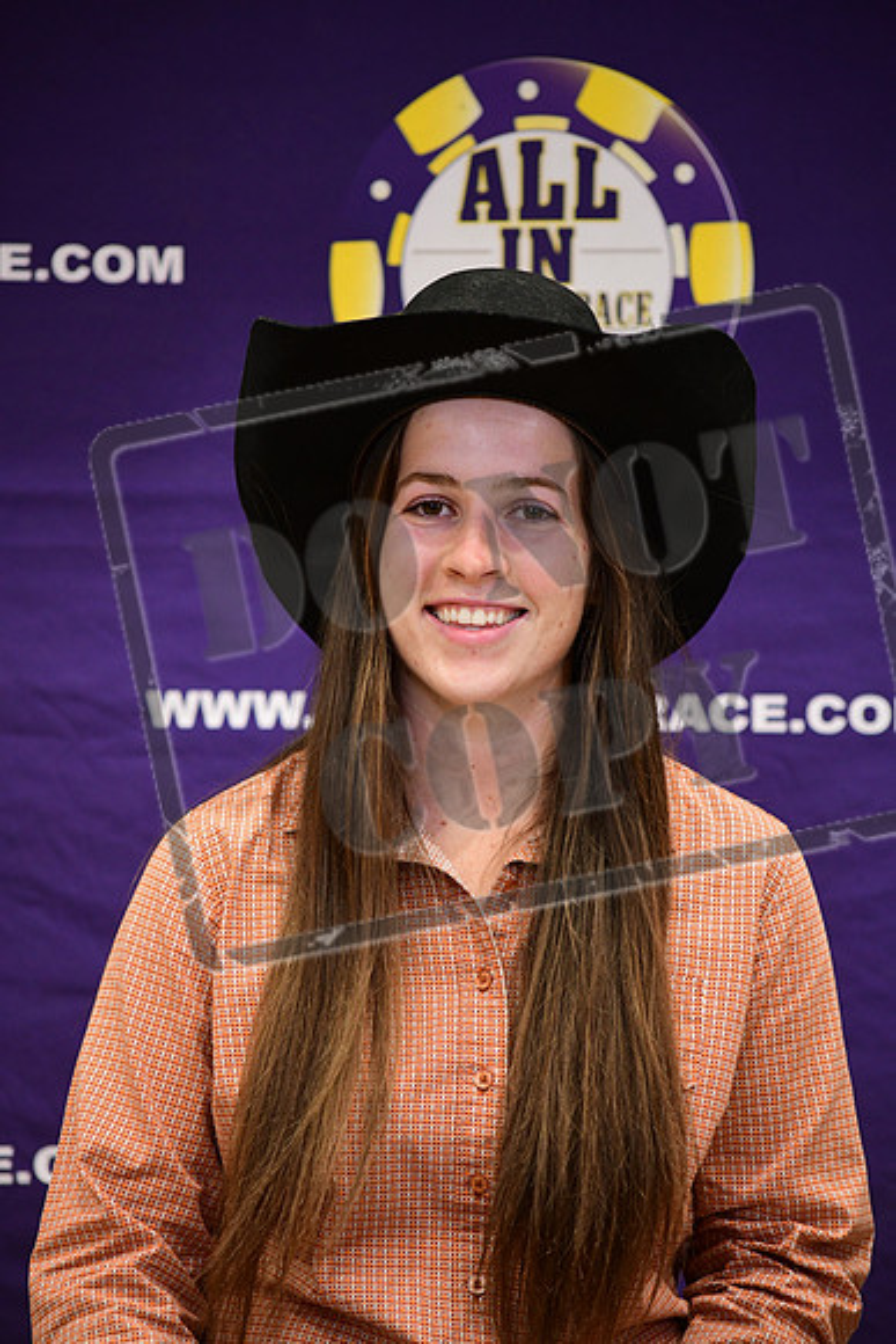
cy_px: 672
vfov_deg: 16.4
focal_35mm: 125
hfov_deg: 11.0
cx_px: 448
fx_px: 4664
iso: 3200
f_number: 4.5
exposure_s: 1/250
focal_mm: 125
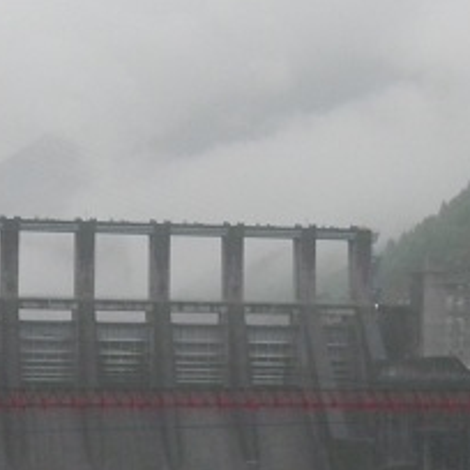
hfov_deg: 14.3
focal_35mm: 122
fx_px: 1874
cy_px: 214
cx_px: 191
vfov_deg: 14.3
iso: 148
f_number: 4.2
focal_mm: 9.9
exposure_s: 1/58.7
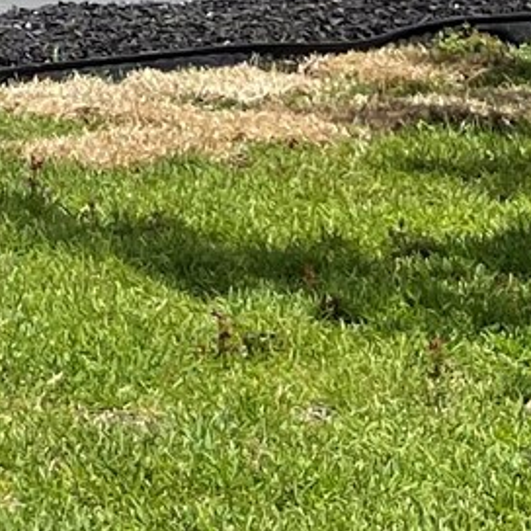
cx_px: -1035
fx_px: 3002
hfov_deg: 8.5
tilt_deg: +10.4
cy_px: -937
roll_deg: +0.4
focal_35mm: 173
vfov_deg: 8.7
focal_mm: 5.1
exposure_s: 1/2786
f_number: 1.6
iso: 32
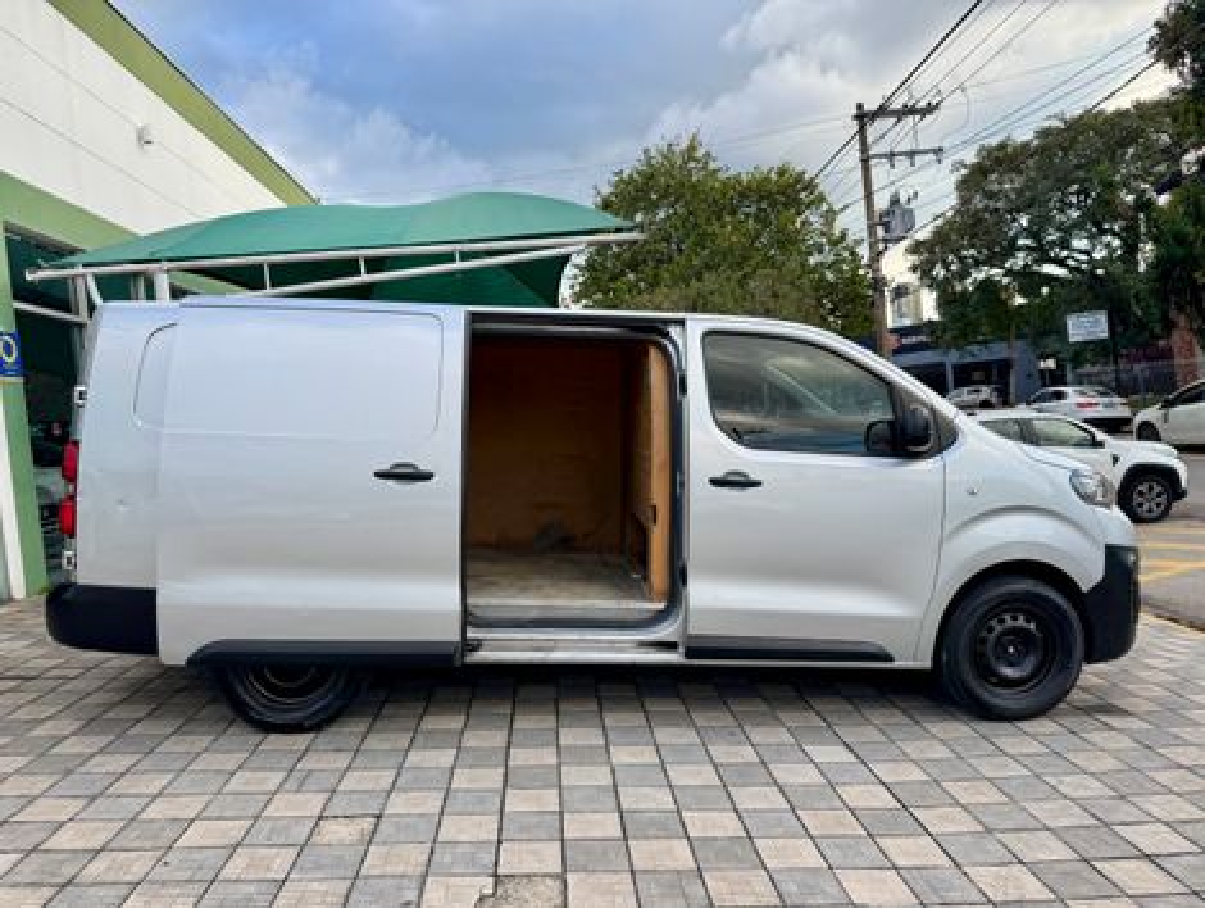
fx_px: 837
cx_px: 602
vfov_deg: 56.9
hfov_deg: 71.5
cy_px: 454
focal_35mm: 24
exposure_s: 1/685
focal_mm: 6.76
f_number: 1.78
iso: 80
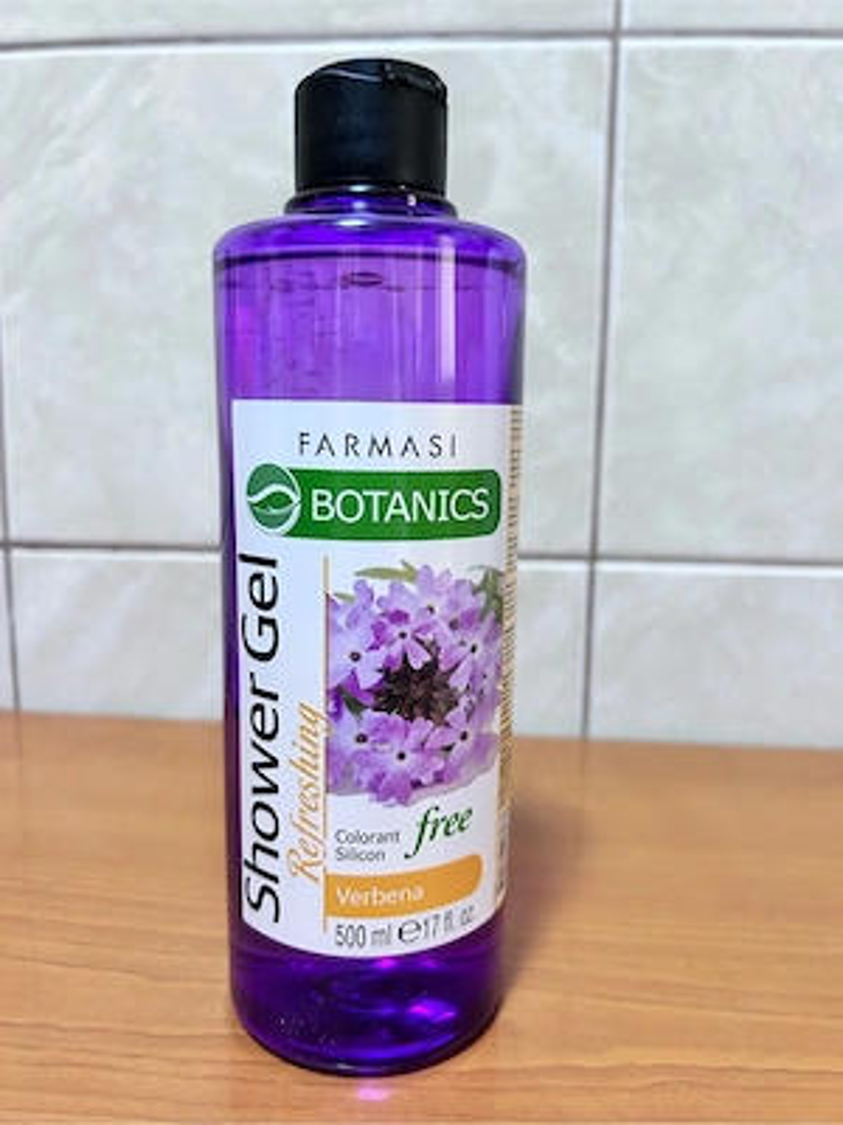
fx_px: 844
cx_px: 422
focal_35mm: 26
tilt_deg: -10.4
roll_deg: -0.8
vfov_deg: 67.3
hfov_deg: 53.1
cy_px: 562
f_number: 1.5
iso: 250
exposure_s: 1/50
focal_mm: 5.7
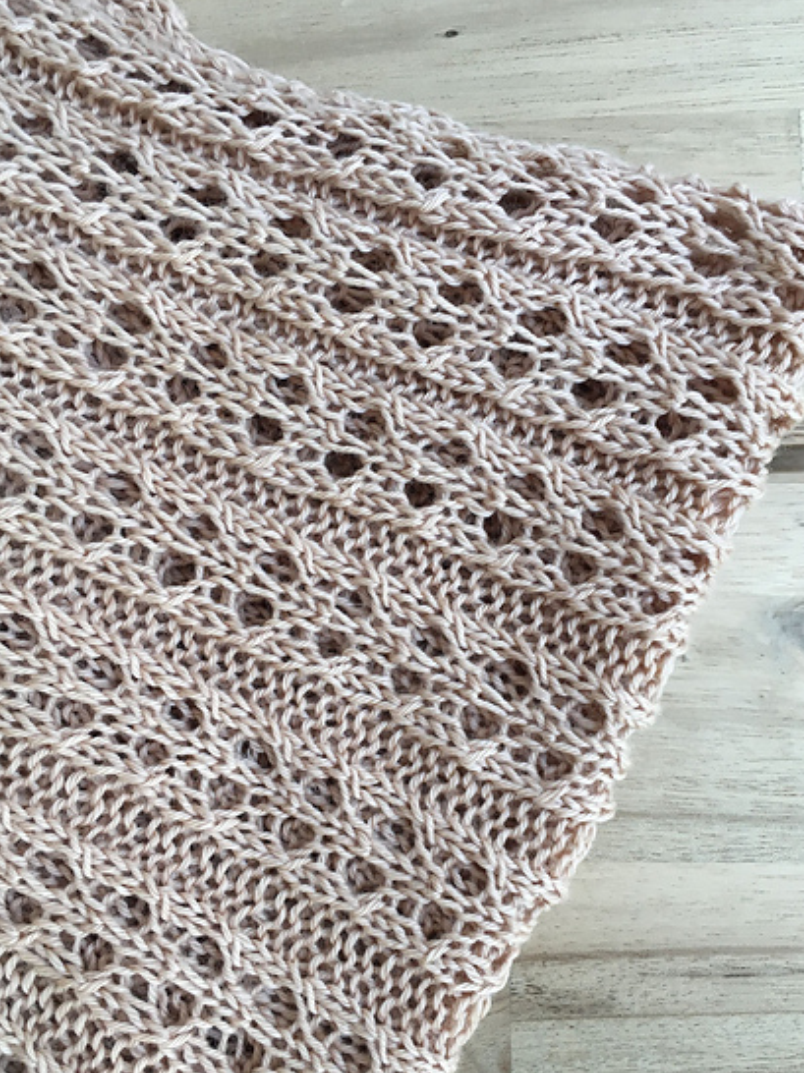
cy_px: 595
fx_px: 1054
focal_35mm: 34
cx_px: 405
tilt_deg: -84.0
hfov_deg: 41.8
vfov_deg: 53.9
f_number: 2.2
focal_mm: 4.15
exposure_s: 1/33
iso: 25
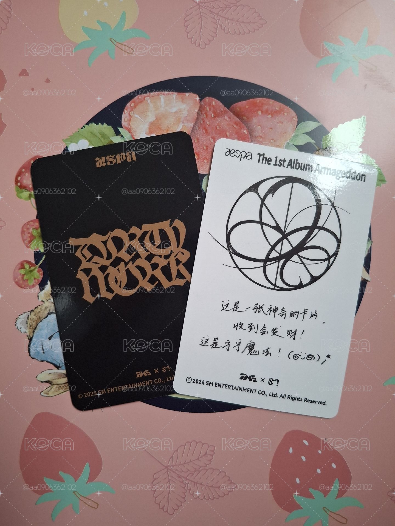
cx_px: 198
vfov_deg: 69.4
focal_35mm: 25
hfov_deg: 54.9
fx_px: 380
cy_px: 263
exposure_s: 1/60
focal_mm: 4.69
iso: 250
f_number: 1.8
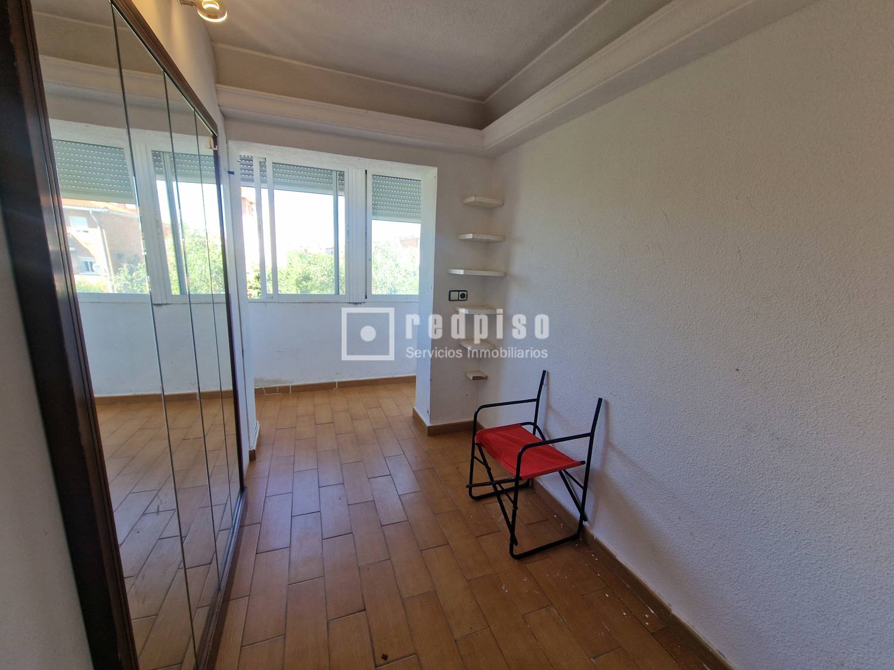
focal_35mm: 13
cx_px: 447
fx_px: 336
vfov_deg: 89.9
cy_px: 335
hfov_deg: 106.2
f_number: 2.2
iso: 50
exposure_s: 1/100
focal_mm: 2.2
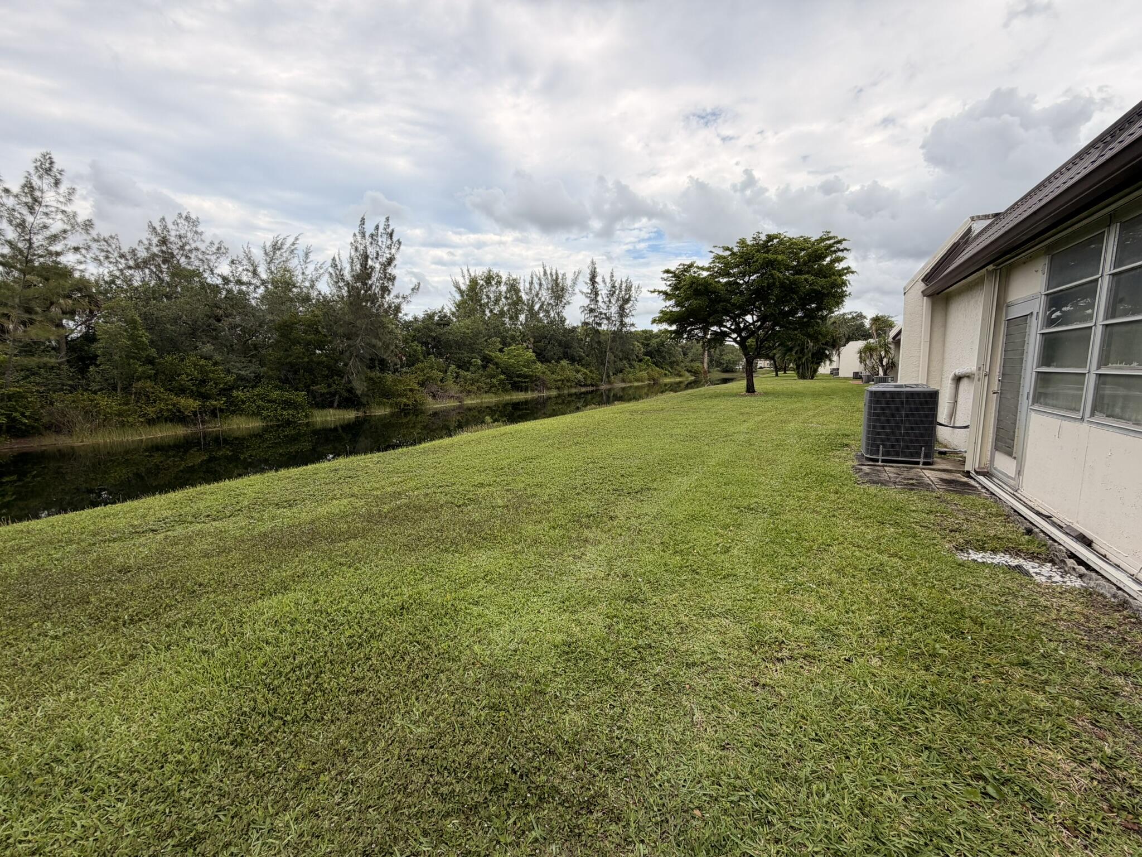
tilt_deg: -7.2
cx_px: 571
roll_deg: +0.0
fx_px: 462
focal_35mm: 14
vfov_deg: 85.7
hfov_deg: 102.1
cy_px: 428
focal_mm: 2.22
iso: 20
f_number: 2.2
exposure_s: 1/841
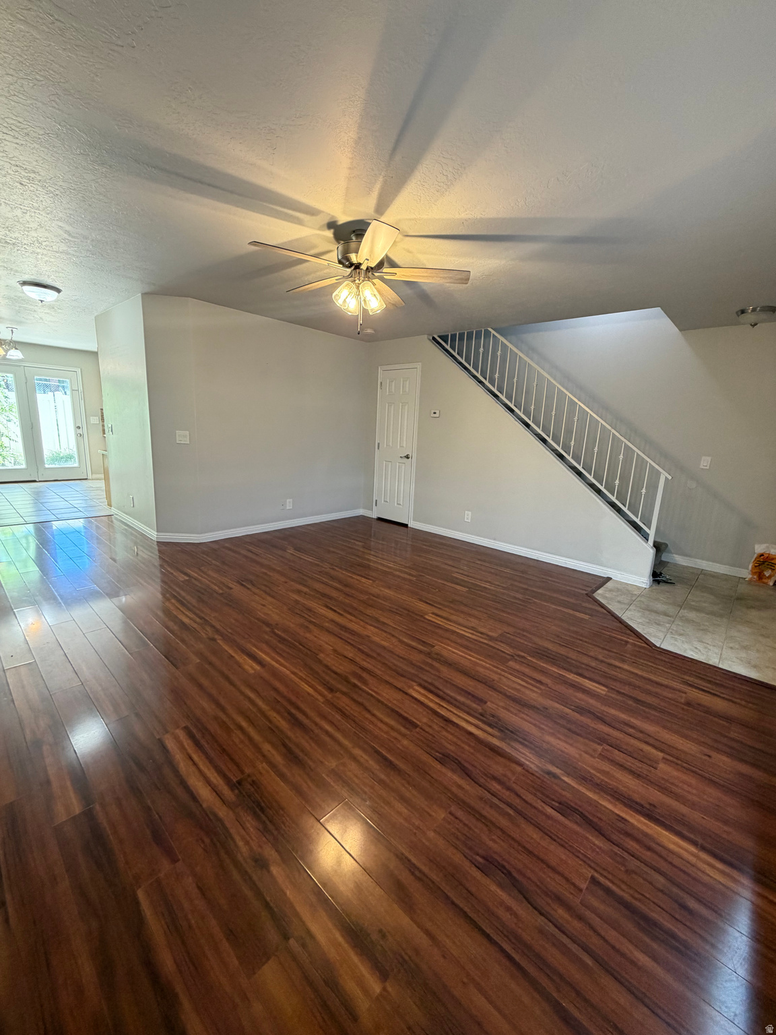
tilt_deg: -12.0
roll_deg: -2.5
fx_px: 418
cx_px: 388
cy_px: 518
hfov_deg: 85.7
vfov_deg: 102.1
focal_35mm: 14
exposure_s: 1/60
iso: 250
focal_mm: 2.22
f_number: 2.2
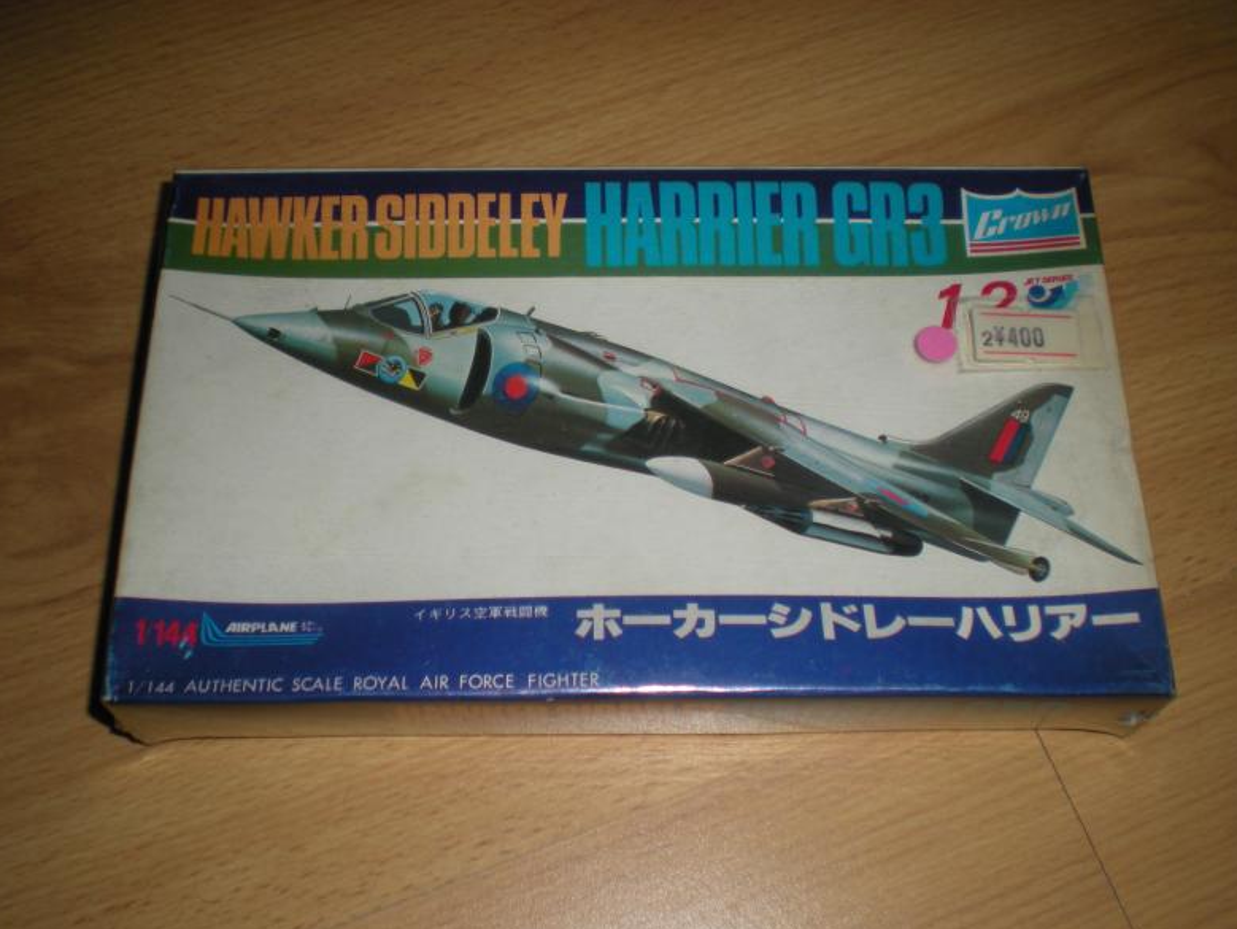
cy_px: 473
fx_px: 1394
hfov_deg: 47.8
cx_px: 622
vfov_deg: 36.8
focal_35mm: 39
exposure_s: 1/60
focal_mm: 6.3
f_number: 3.1
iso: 64
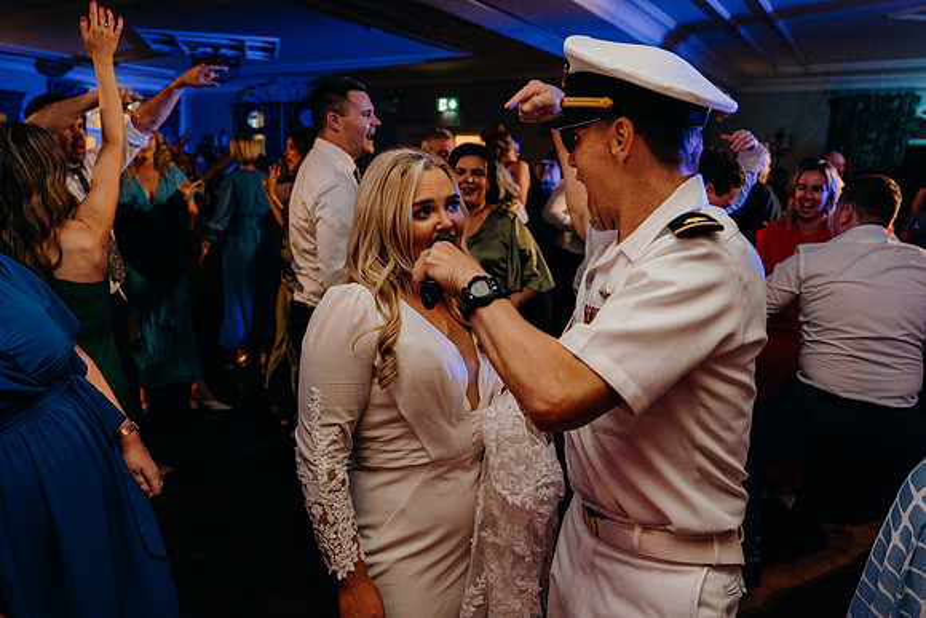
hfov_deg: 65.5
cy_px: 309
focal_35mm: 28
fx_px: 720
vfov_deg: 46.4
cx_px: 463
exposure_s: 1/160
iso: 2500
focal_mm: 28
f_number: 3.5
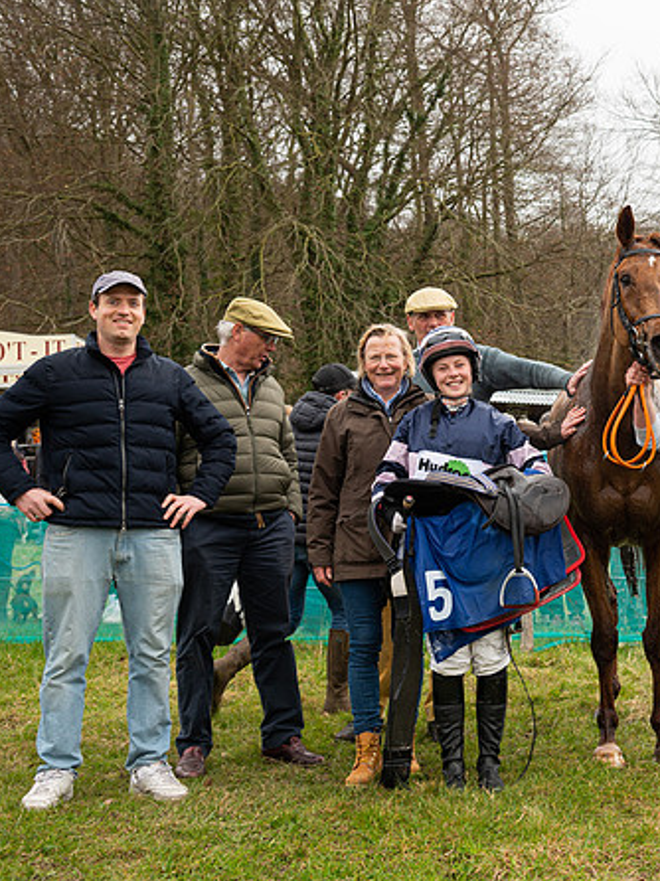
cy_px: 378
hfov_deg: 22.2
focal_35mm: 63
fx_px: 1603
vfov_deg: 30.7
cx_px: 689
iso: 200
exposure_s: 1/250
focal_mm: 38
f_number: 5
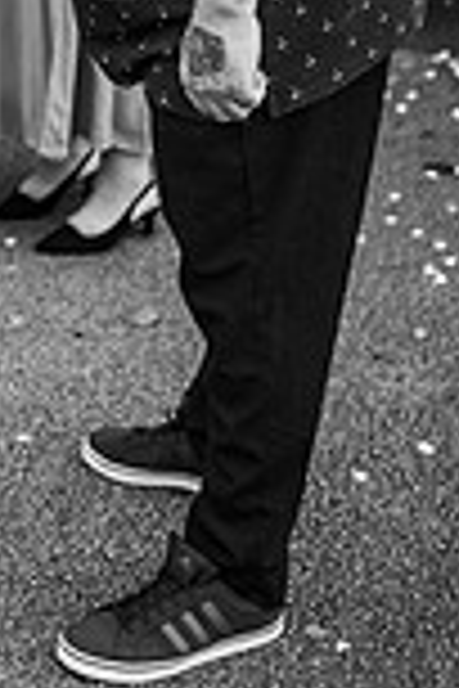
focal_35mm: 103
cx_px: -65
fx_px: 1970
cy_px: -76
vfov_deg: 19.0
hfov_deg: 13.0
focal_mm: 35
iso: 180
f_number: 1.8
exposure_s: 1/200
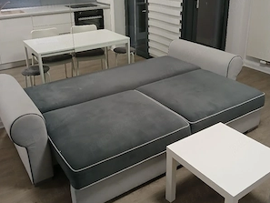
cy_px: 70
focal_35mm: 35
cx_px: 135
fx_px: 273
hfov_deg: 52.6
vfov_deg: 40.3
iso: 250
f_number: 1.8
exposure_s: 1/50.3
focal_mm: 3.98
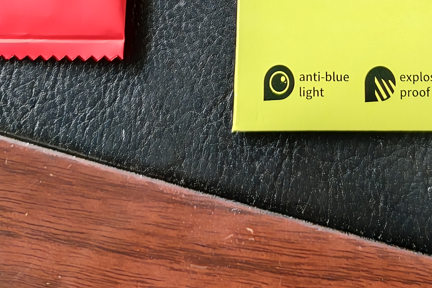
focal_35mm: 59
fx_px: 708
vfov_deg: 20.0
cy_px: -138
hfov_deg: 33.5
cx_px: 308
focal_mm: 5.6
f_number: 1.57
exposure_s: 1/141
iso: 72
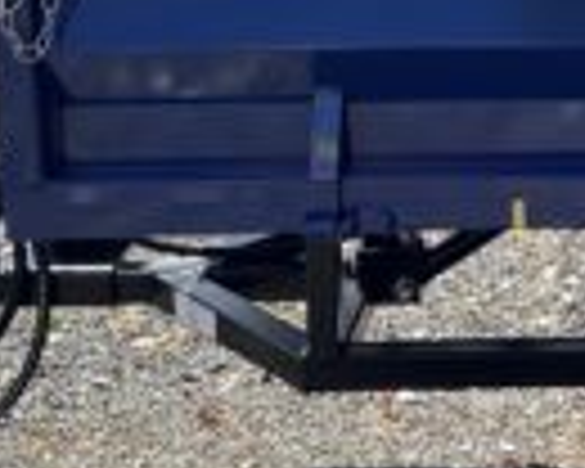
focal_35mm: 108
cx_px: 648
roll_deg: +3.3
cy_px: -189
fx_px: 1870
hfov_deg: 17.2
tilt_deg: -6.8
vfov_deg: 13.6
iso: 80
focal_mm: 6.86
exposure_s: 1/2252
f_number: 1.78
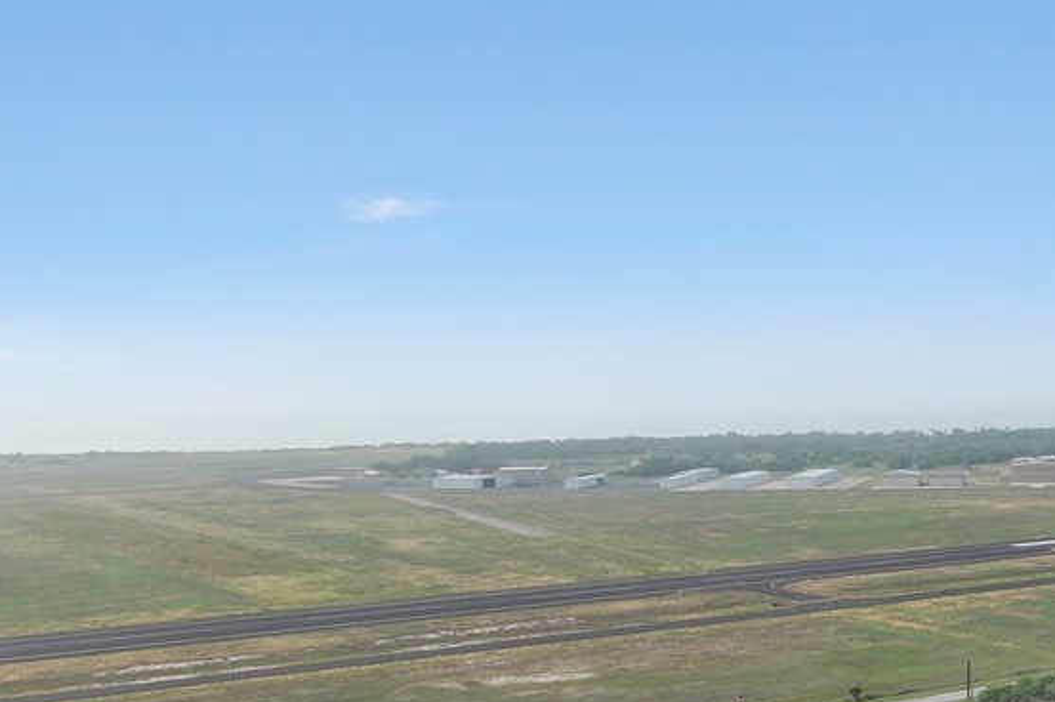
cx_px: 836
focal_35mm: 57
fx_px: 1669
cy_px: 608
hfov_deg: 34.1
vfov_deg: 23.2
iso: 100
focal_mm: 10.57
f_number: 2.8
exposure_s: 1/90
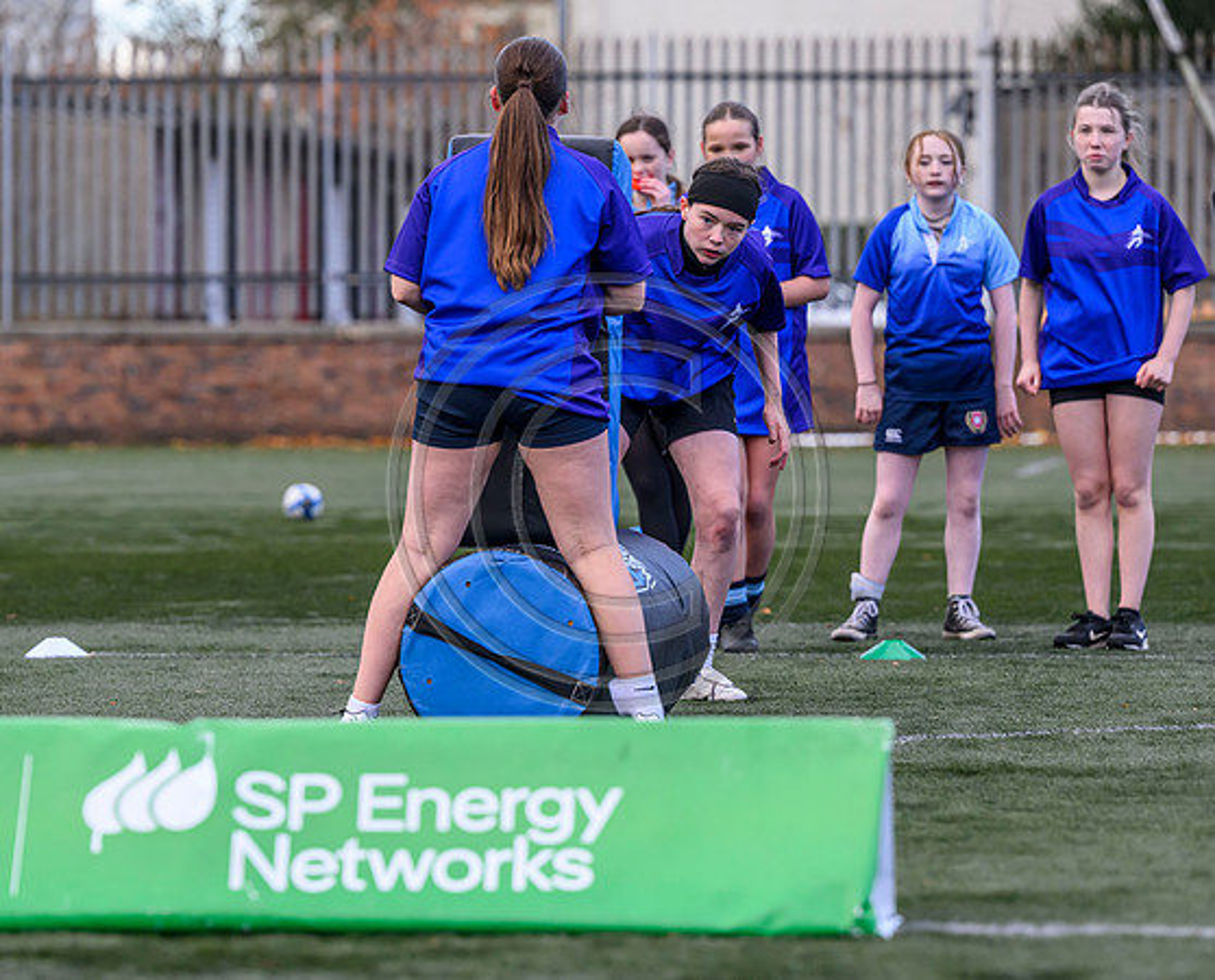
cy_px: 514
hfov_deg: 9.0
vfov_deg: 7.2
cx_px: 662
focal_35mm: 215
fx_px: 7755
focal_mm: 175
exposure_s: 1/1600
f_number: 4
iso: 1600
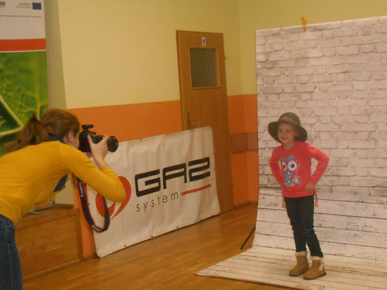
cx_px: 194
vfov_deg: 25.2
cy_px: 145
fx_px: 648
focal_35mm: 58
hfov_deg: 33.2
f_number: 4.9
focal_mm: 10
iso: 900
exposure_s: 1/60
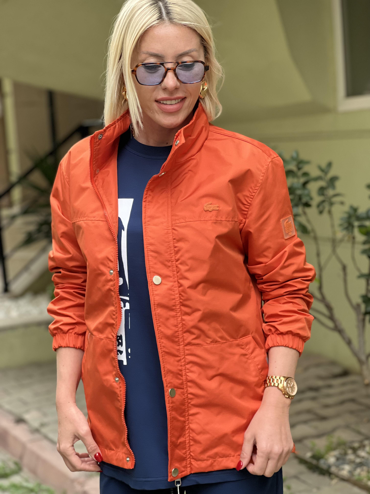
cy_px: 247
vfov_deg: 25.3
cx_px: 185
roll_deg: +3.3
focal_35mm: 77
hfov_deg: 19.1
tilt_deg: -4.7
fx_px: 1097
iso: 200
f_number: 2.8
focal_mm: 9
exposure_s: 1/121
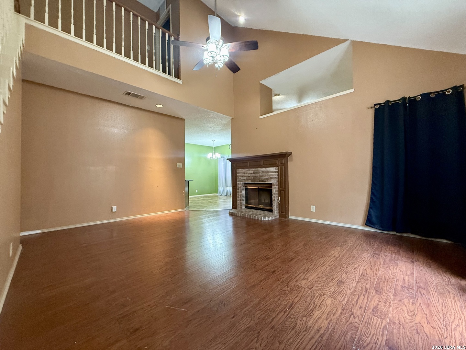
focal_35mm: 14
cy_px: 175
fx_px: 188
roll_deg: +1.2
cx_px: 233
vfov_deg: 85.7
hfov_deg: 102.1
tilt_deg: +1.5
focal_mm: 2.22
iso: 400
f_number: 2.2
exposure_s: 1/60
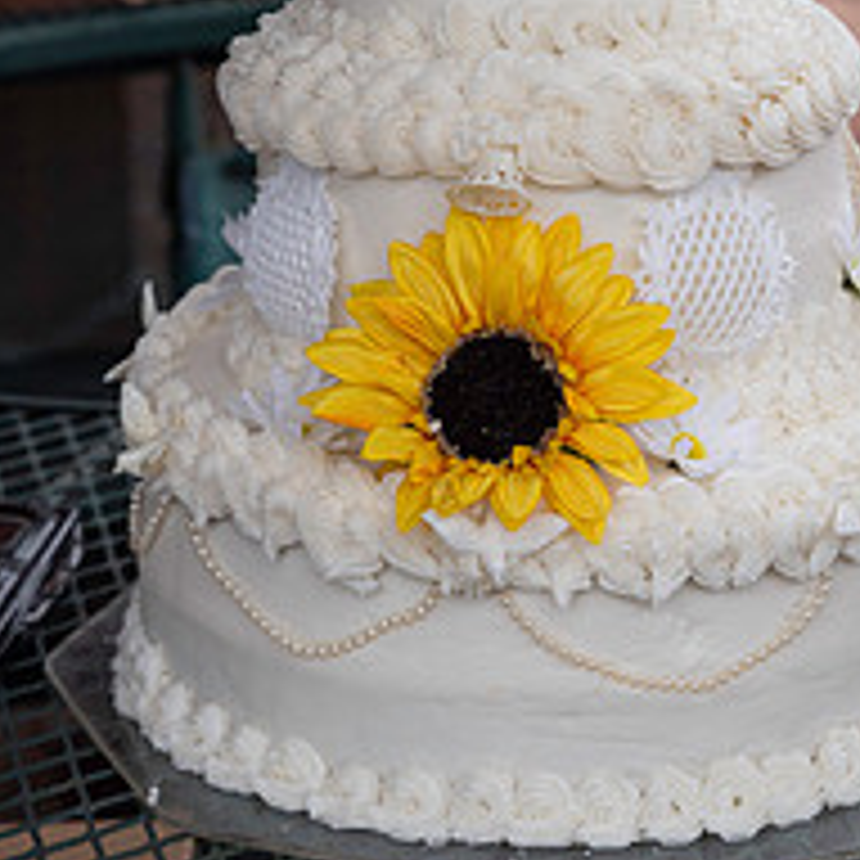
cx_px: 513
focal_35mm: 124
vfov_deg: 13.9
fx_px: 3485
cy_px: -9
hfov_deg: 14.1
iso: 160
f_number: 5.6
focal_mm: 62
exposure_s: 1/125
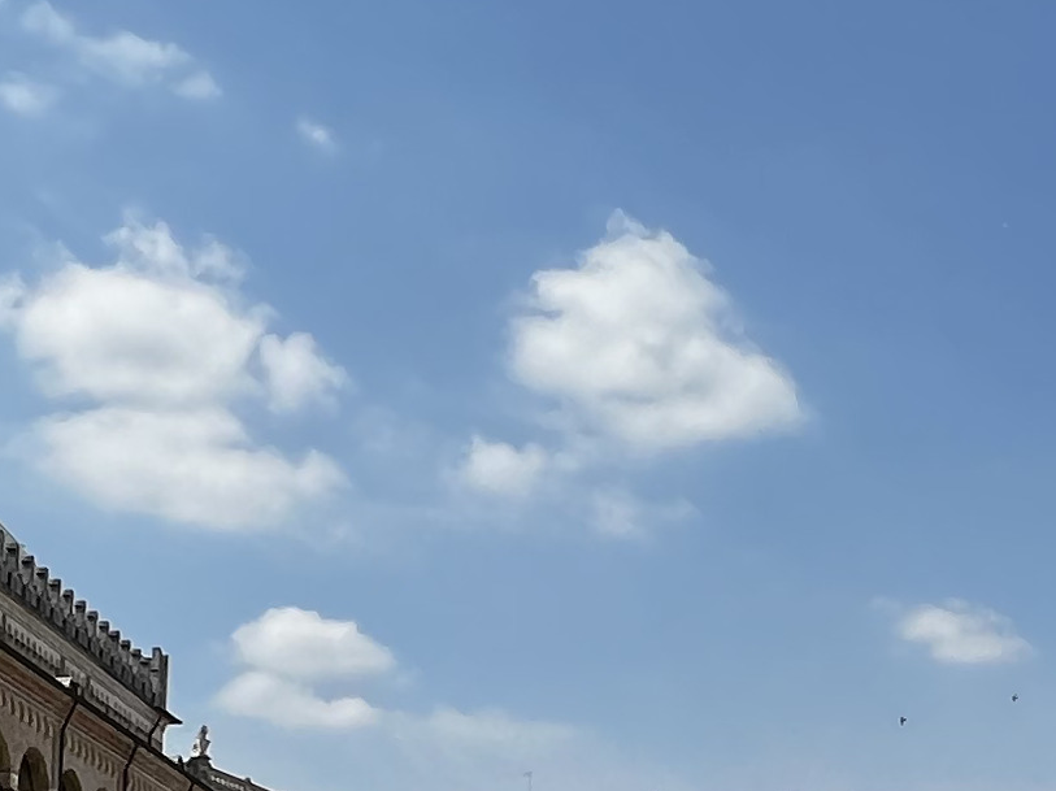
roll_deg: +1.0
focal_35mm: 64
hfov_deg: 28.8
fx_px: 1952
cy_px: 898
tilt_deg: +7.2
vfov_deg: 21.6
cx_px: 991
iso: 32
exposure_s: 1/2660
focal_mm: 1.57
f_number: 1.8
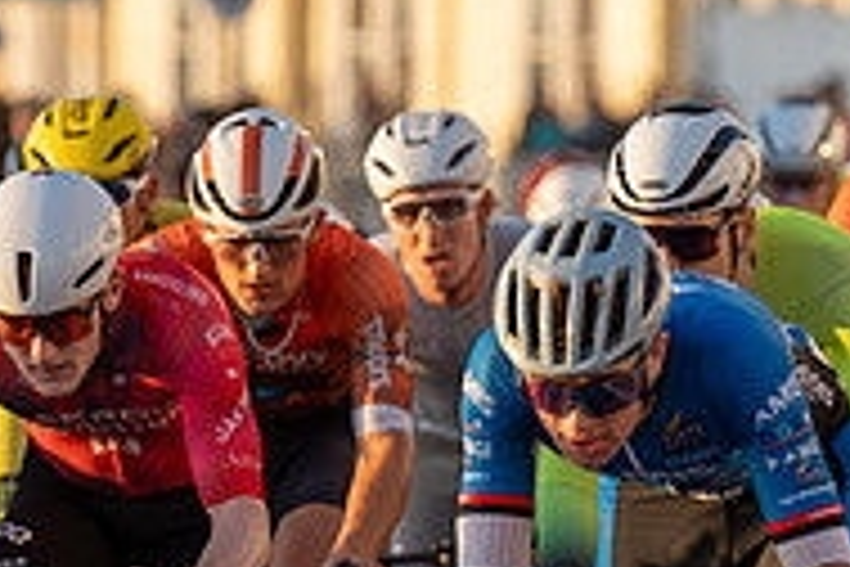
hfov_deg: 3.0
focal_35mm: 684
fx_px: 16149
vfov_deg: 2.0
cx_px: 176
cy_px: 536
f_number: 3.5
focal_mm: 173
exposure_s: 1/1000
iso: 200
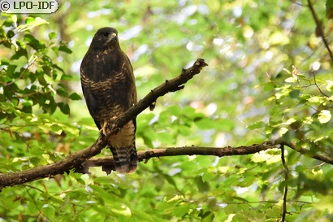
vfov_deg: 1.5
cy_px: 111
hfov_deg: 2.3
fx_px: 8321
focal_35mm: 900
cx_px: 166
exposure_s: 1/100
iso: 5000
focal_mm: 600
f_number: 8
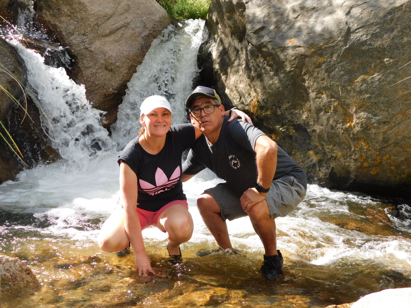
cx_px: 206
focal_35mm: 45
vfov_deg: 32.2
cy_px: 154
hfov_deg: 42.1
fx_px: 534
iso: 125
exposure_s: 1/320
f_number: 3.7
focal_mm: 8
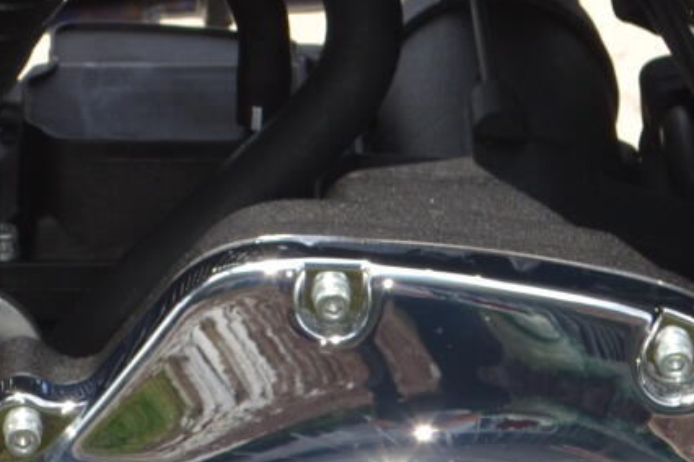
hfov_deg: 5.3
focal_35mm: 387
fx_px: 7467
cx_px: -323
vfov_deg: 3.5
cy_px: 331
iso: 100
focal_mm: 55
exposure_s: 1/200
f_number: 8
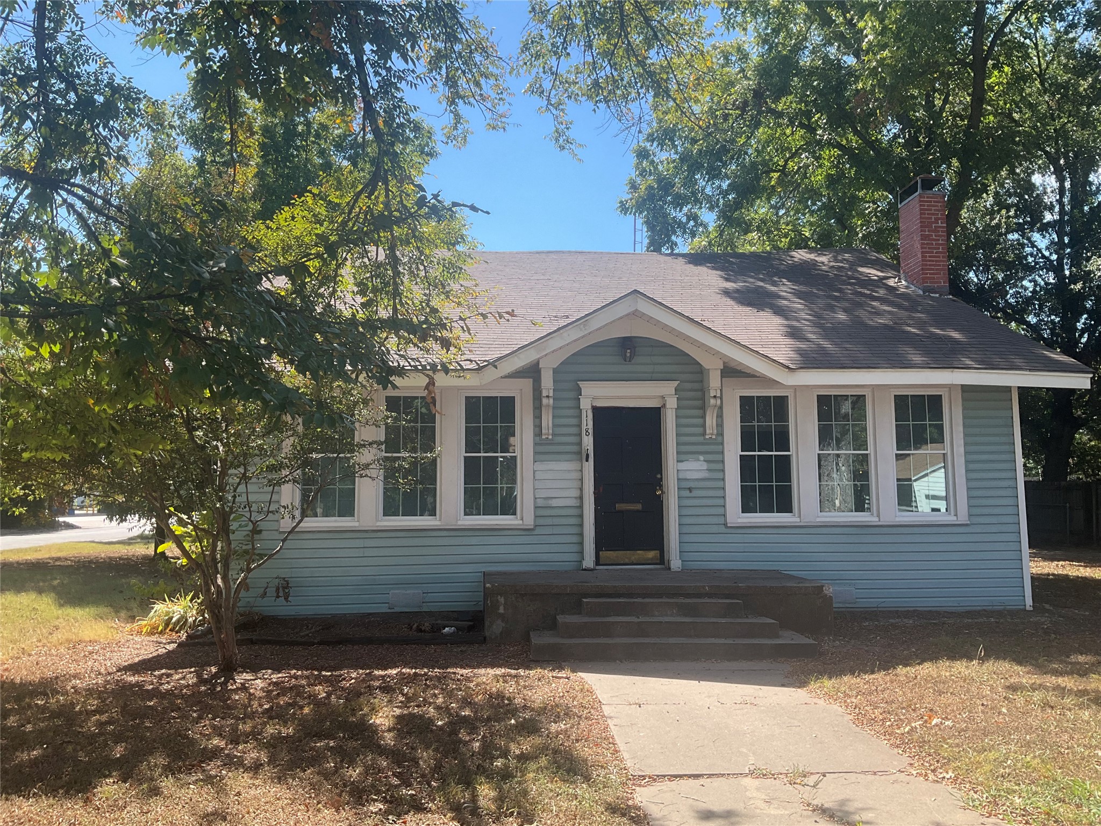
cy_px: 413
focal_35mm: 29
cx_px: 550
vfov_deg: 48.2
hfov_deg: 61.7
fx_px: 922
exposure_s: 1/562
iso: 25
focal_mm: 3
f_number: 1.8
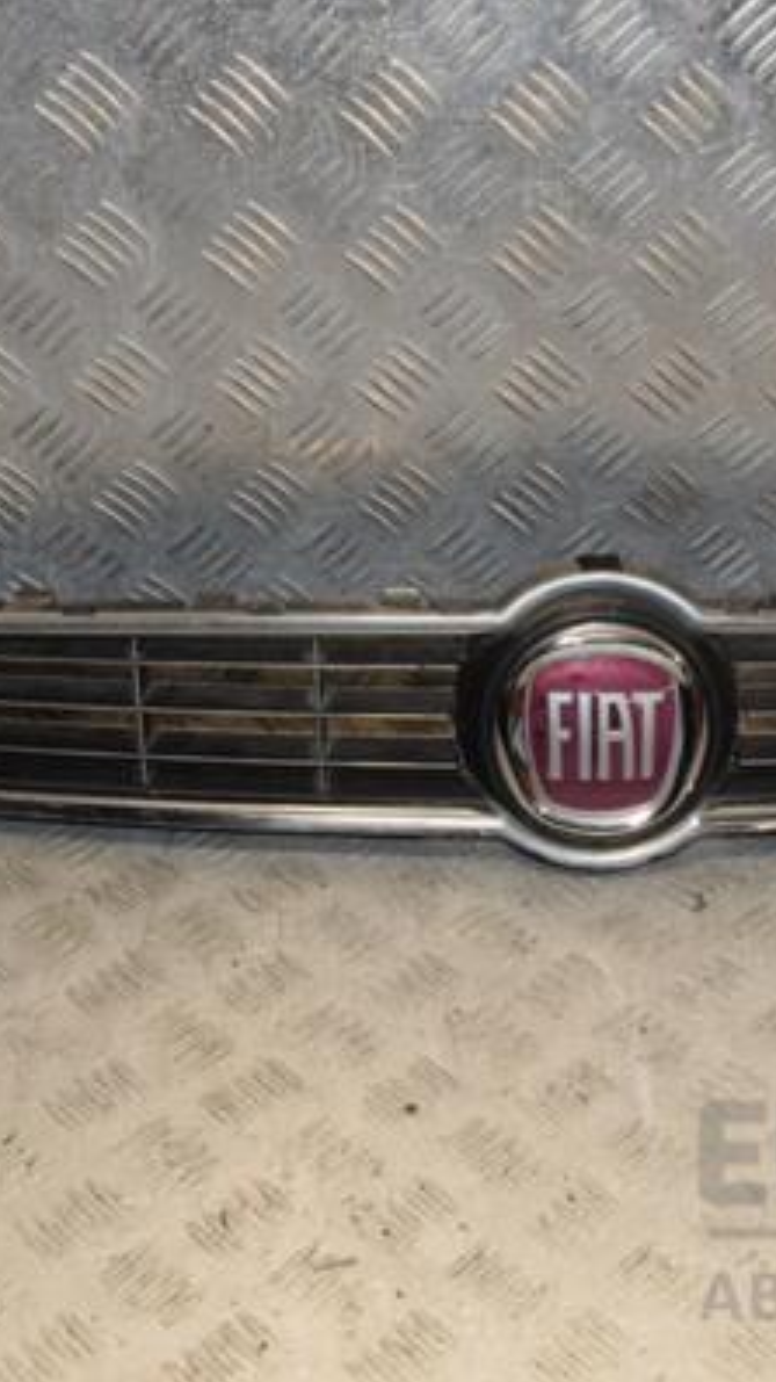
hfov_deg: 20.8
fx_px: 2087
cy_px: 689
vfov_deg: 36.6
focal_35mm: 57
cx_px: 633
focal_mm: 24
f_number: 7.1
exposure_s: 1/200
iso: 800
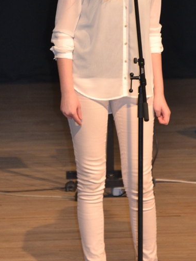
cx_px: 98
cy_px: 120
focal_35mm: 391
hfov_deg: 3.8
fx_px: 2949
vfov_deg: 5.1
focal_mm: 135
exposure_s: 1/60
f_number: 5
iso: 800
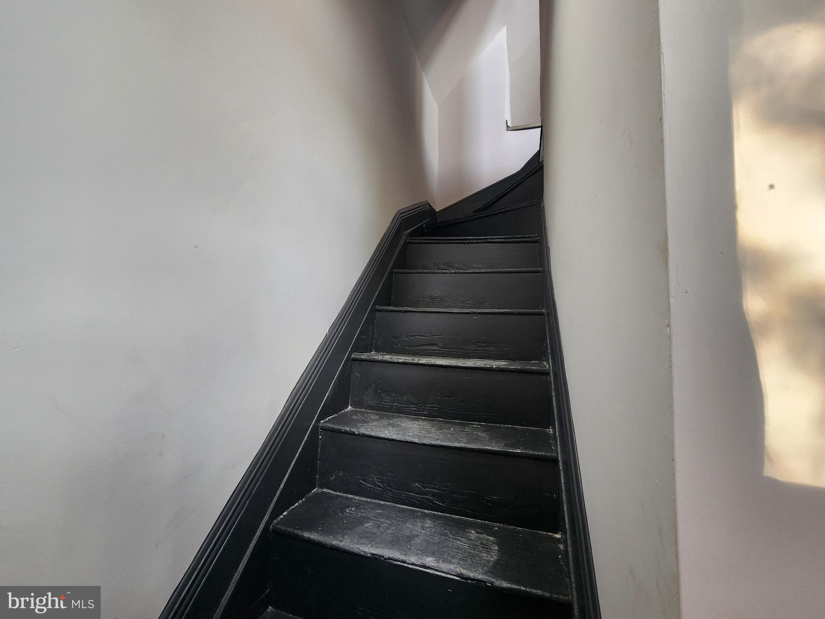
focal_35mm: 13
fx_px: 310
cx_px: 412
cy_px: 310
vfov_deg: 89.9
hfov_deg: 106.2
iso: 125
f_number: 2.2
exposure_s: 1/60
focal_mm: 2.2
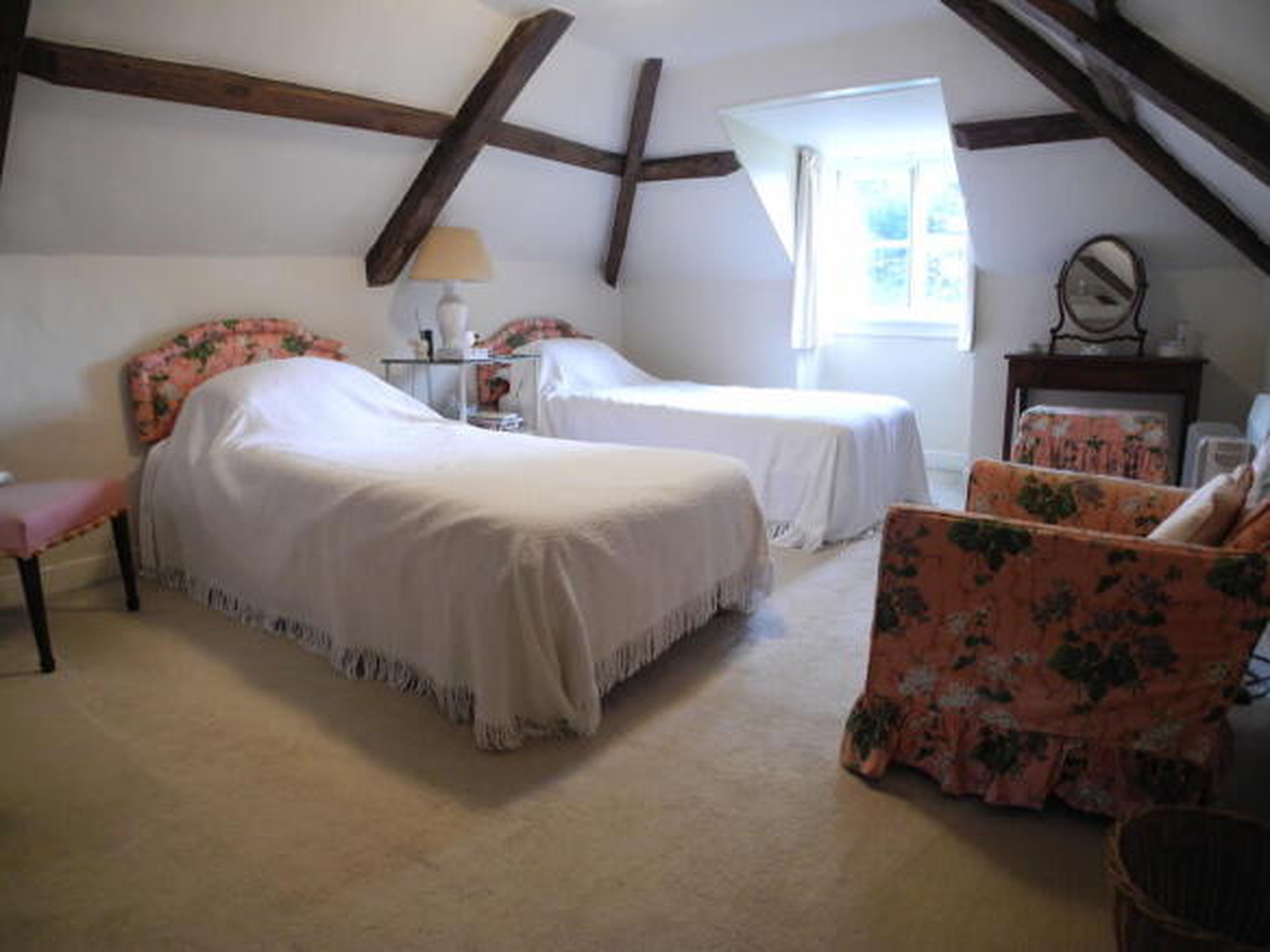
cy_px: 476
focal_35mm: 28
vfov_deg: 49.7
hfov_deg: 63.5
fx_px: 1027
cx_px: 635
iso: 400
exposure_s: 1/25
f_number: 2.8
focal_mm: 6
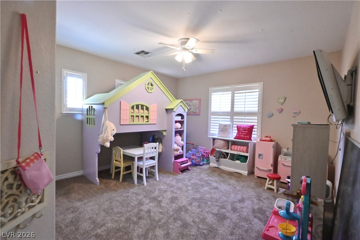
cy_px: 120
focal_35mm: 16
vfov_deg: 73.8
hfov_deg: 96.7
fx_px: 160
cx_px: 180
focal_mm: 16
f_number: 22
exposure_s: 1/30
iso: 20000
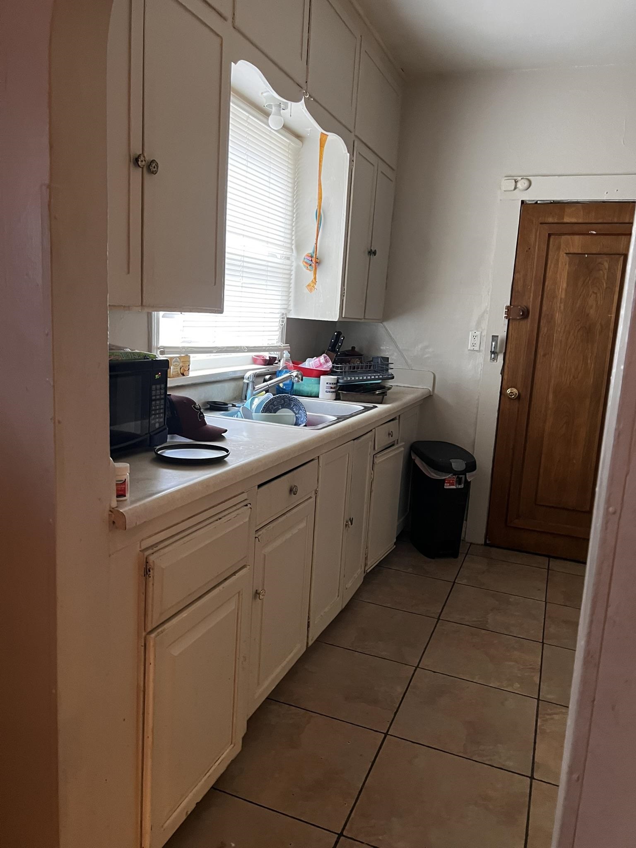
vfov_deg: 67.3
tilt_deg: -5.2
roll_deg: -3.6
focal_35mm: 26
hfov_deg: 53.1
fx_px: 637
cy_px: 424
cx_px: 318
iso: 500
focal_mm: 5.7
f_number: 1.5
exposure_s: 1/60
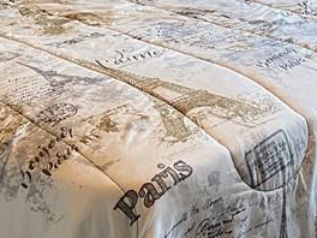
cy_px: -10
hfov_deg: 19.4
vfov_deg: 14.4
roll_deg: -1.6
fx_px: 925
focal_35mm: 101
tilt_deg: -15.8
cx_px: 196
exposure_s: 1/60
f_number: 1.8
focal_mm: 4.25
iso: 200
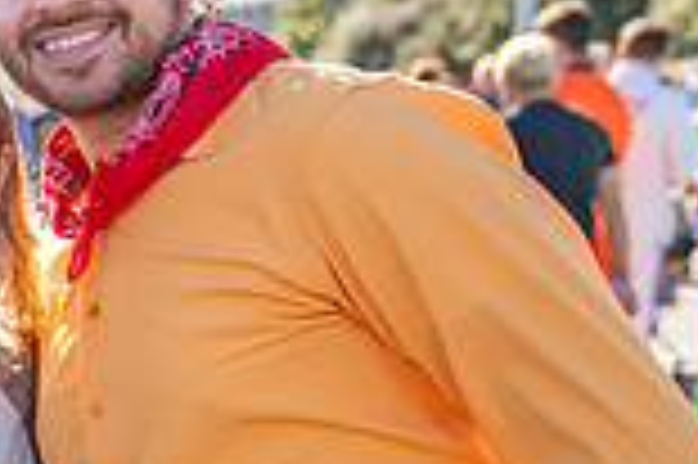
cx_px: -531
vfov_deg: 11.6
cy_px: 534
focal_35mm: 116
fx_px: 2247
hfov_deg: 15.4
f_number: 2.8
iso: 100
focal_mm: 31
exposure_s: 1/250
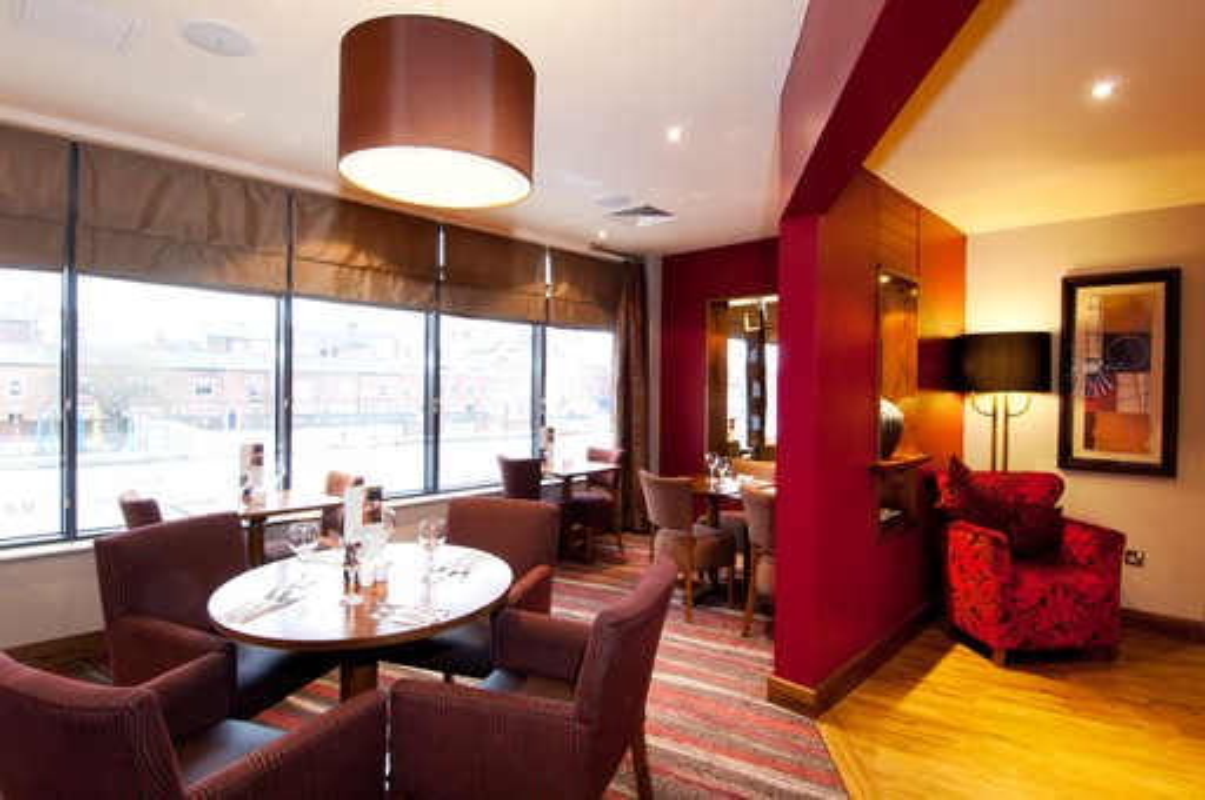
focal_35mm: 18
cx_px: 602
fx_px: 602
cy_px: 400
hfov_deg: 90.1
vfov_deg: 67.2
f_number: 8
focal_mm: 12
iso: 400
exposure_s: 1/4
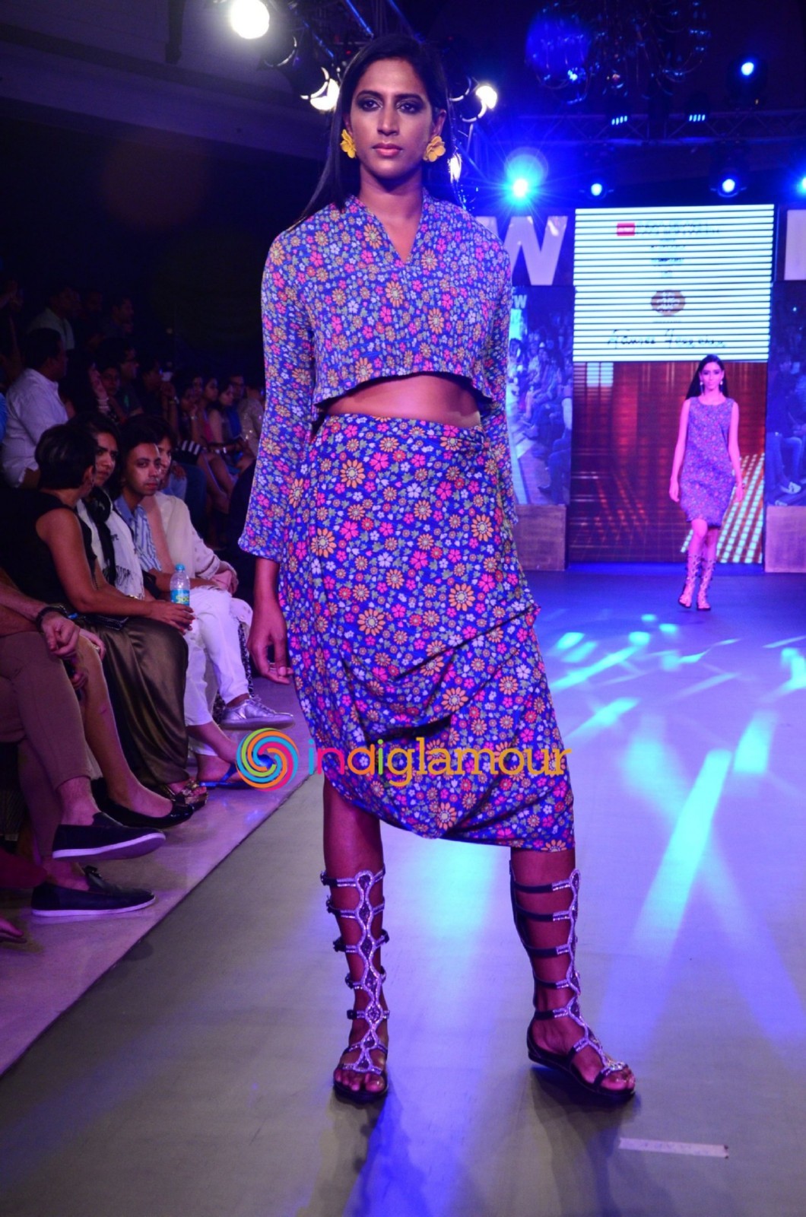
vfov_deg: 33.5
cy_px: 608
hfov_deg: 22.5
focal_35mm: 60
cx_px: 403
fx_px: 2024
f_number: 5.6
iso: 1600
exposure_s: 1/320
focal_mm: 40
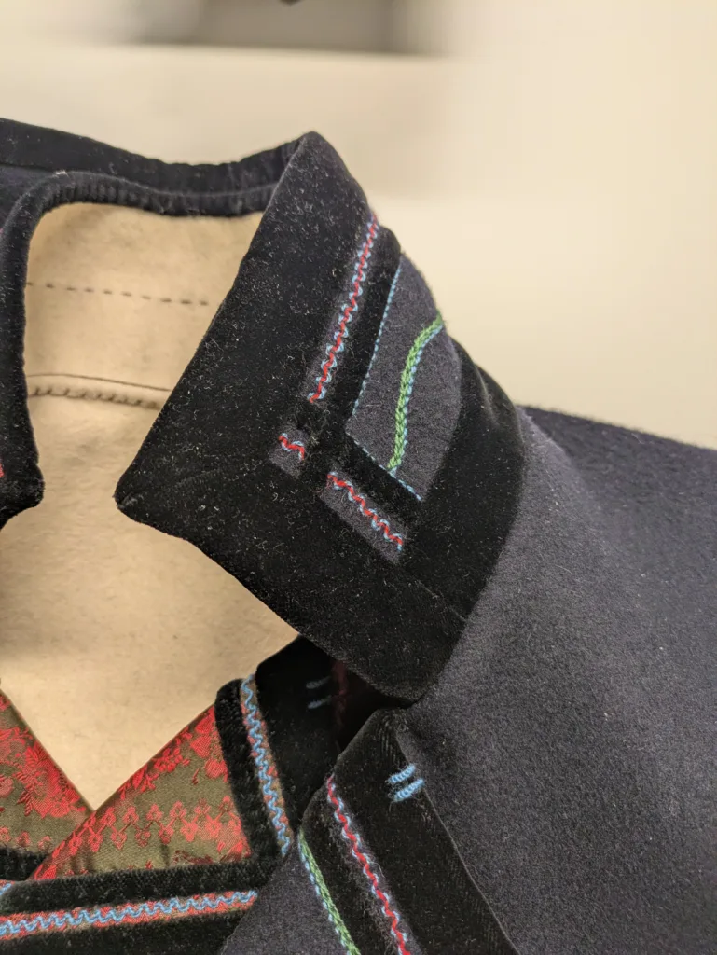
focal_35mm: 25
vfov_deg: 69.4
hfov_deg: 54.9
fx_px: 690
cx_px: 358
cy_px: 478
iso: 71
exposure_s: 1/100
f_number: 1.89
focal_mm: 5.43
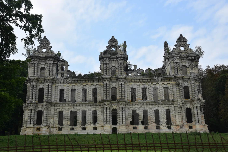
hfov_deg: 43.6
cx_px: 114
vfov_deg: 29.9
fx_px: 285
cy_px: 76
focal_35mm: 45
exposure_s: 1/400
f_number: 10
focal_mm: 30
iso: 200
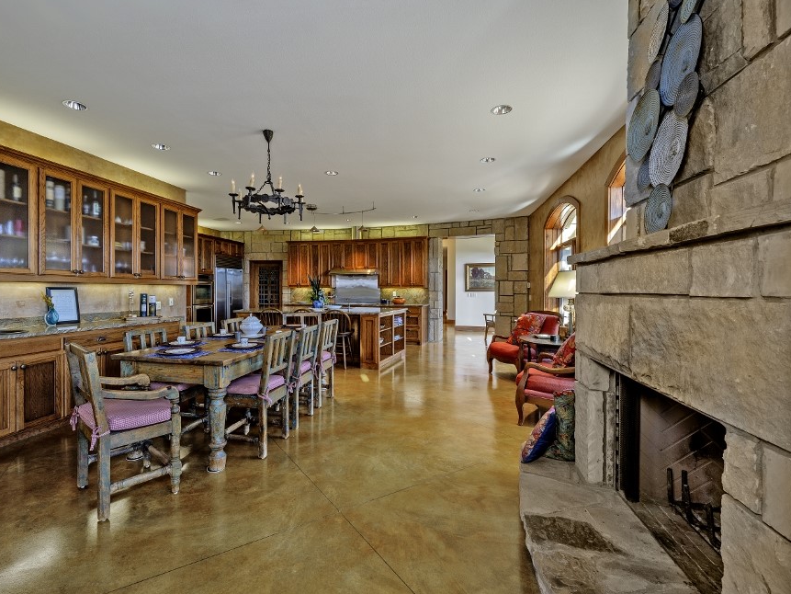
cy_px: 291
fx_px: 366
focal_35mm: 16
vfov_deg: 78.1
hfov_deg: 94.2
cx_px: 355
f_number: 8
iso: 100
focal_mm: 14
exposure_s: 1/10
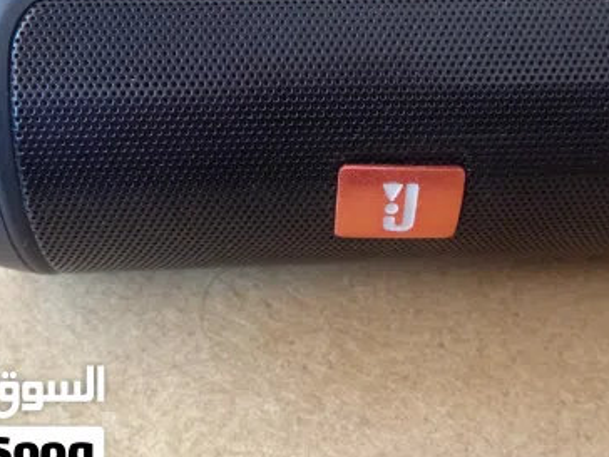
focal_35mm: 44
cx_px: 356
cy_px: 124
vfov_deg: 32.4
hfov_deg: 42.8
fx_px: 774
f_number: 1.8
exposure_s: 1/25
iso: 294
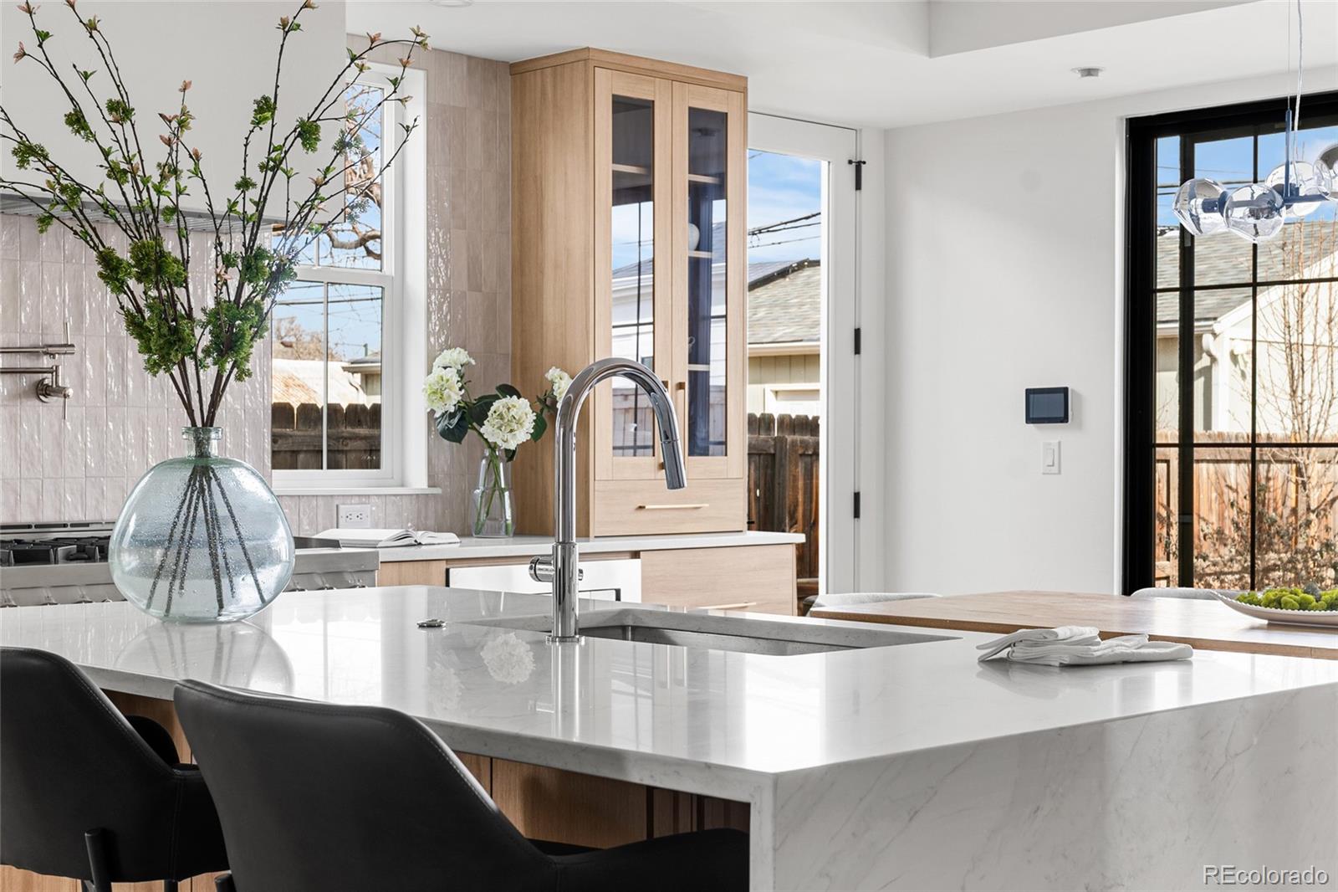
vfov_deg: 26.0
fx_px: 1932
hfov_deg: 38.2
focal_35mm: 52
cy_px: 446
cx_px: 669
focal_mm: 35
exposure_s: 1/4
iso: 100
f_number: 8
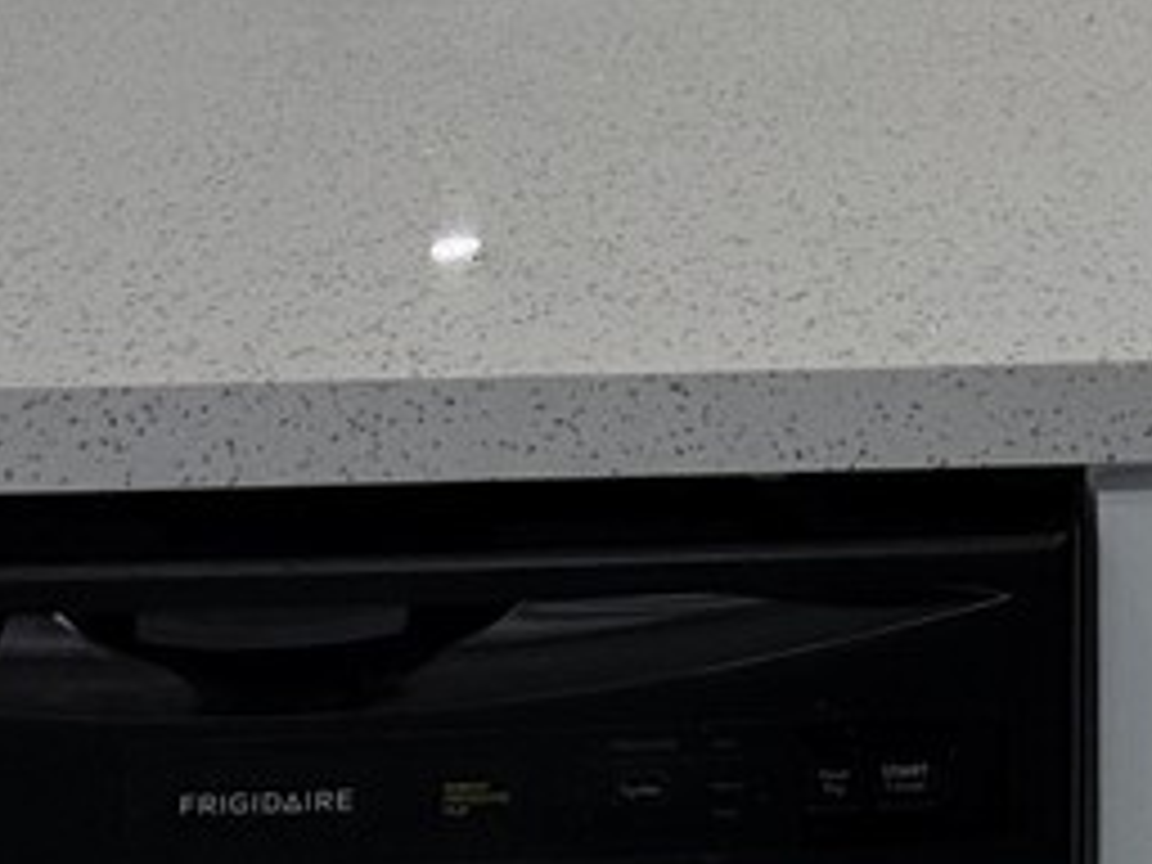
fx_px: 1864
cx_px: 1210
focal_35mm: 56
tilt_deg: +1.1
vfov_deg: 21.6
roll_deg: +0.1
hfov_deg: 31.2
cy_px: -454
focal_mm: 2.22
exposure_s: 1/253
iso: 40
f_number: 2.2
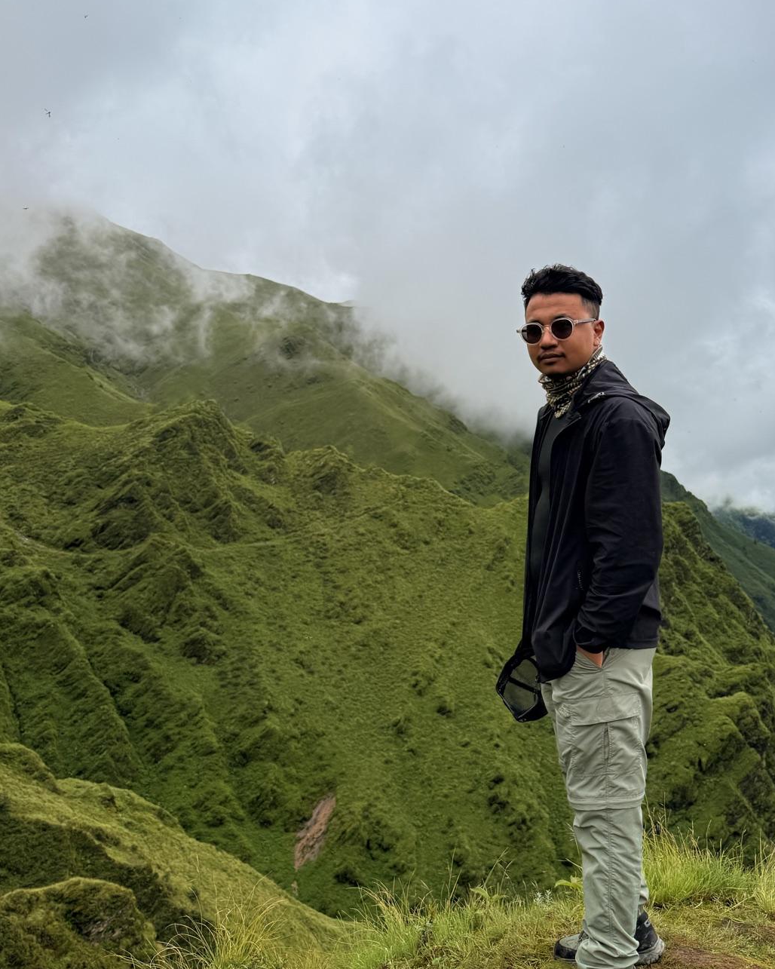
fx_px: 1003
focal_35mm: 35
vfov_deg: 51.5
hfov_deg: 42.0
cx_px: 469
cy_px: 499
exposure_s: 1/9091
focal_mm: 6.76
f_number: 1.78
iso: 80
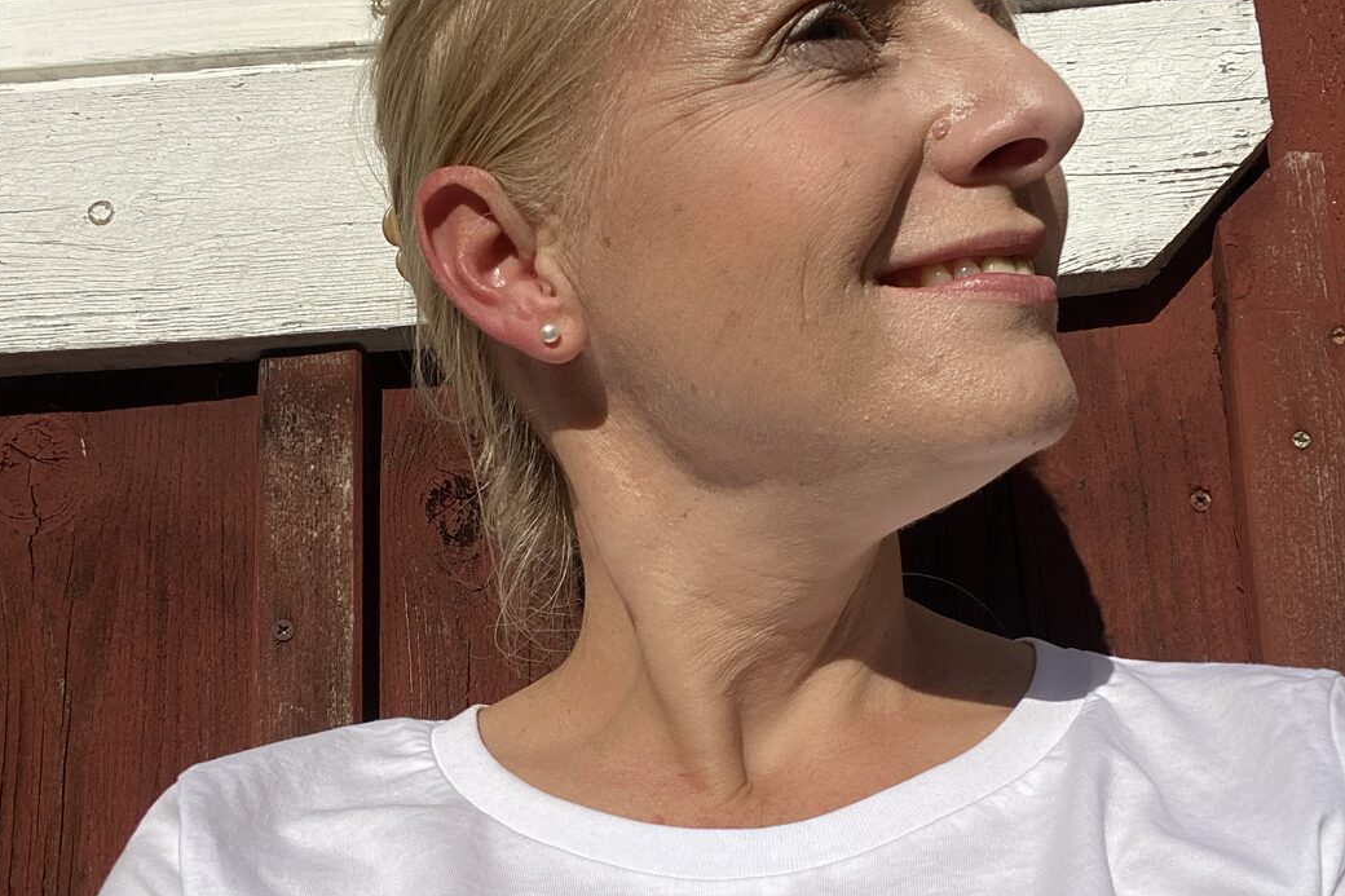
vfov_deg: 31.6
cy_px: 613
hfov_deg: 46.4
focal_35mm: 42
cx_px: 670
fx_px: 1569
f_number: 2.2
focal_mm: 2.71
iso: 25
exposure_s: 1/2342
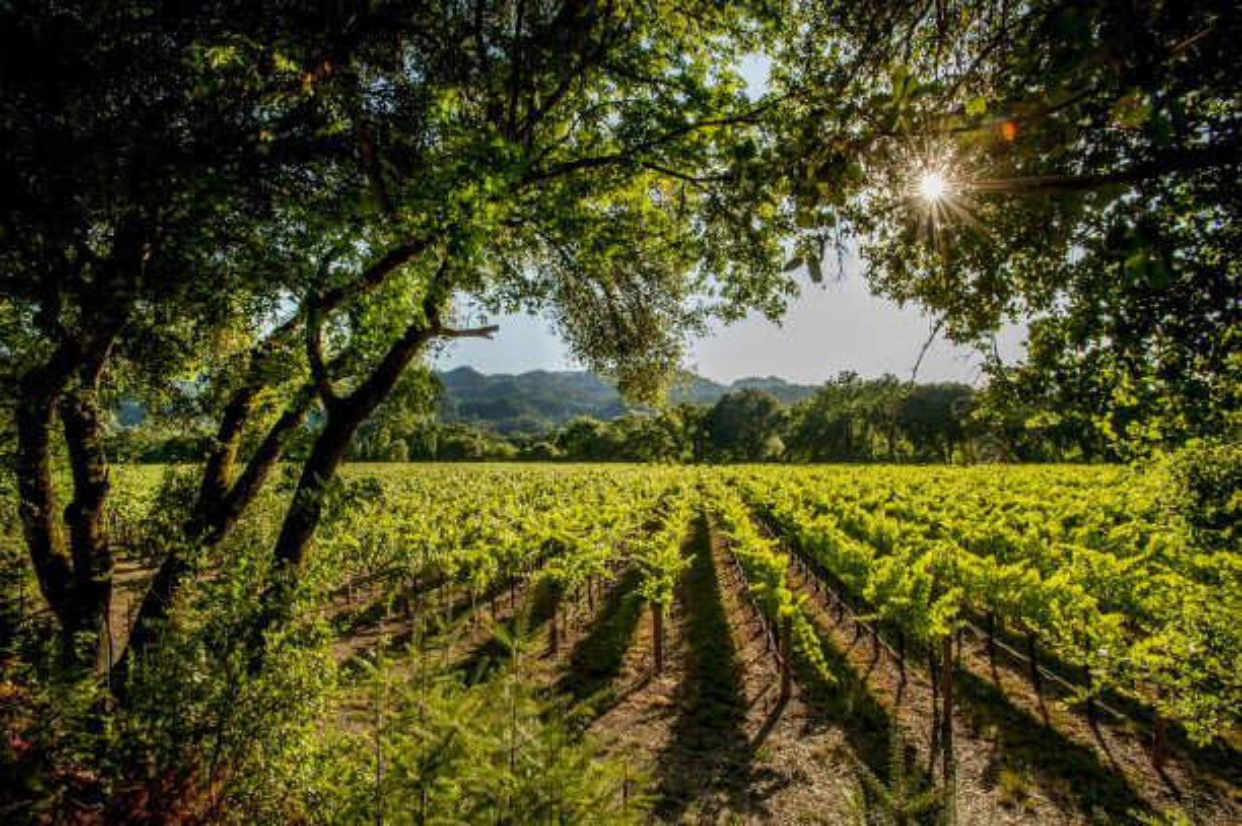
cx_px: 621
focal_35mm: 19
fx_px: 655
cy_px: 413
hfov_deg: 87.0
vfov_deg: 64.5
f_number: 22
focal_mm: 19
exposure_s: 1/30
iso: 200
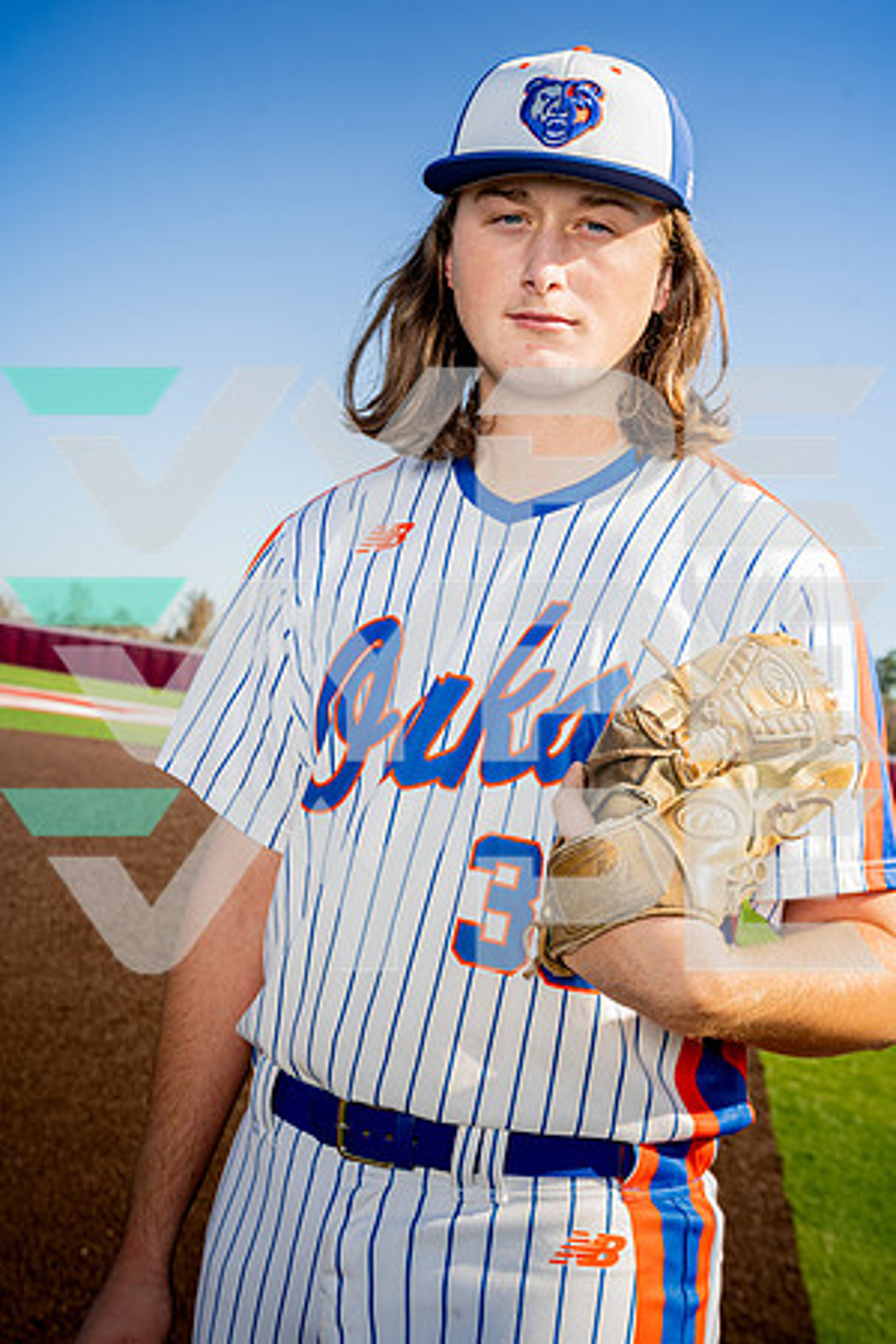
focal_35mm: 47
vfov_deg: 41.9
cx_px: 448
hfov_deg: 28.6
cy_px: 672
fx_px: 1755
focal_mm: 47
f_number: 8
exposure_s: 1/250
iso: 125
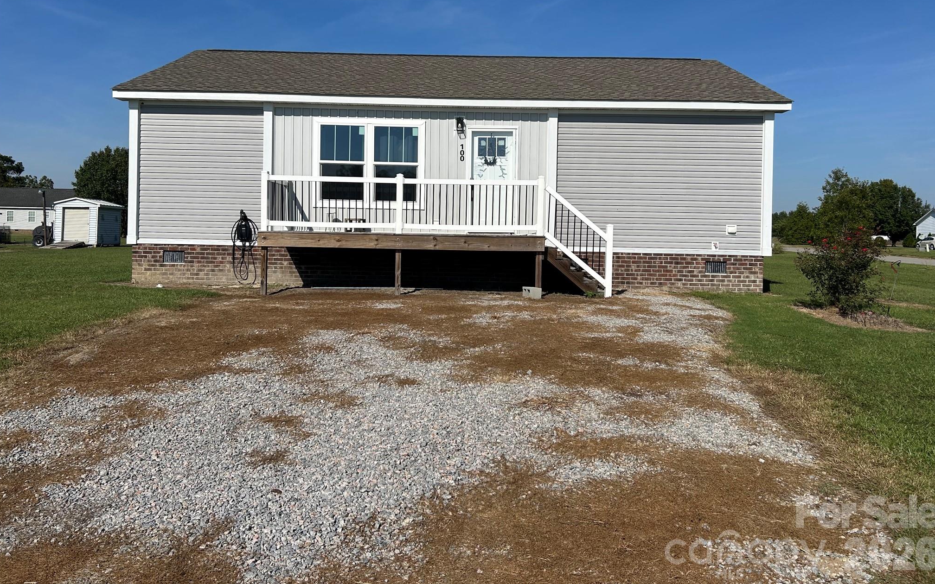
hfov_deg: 66.5
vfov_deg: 44.3
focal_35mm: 28
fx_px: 713
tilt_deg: -0.6
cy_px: 231
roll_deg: -0.4
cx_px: 469
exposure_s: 1/8696
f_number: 1.5
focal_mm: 5.7
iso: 50
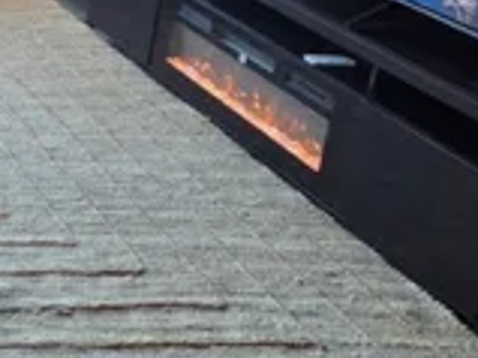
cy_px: -123
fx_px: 842
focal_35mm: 61
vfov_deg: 21.4
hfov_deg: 20.6
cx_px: -407
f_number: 2.2
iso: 320
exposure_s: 1/60
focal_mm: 2.2
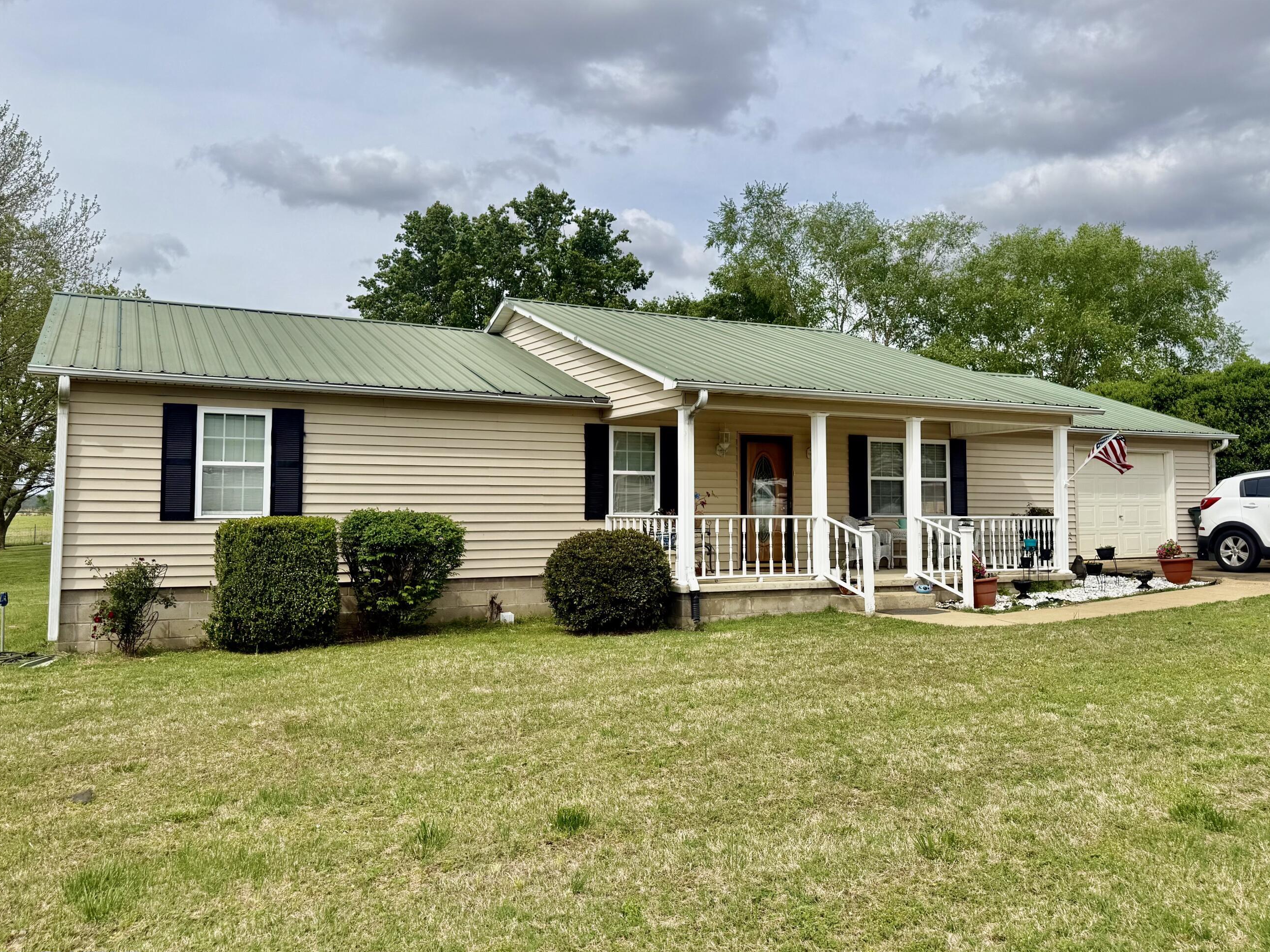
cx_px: 673
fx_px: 1027
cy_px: 459
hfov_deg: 63.4
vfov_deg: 49.7
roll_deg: +2.5
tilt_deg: +5.1
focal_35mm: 28
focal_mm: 6.76
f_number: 1.78
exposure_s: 1/5714
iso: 80
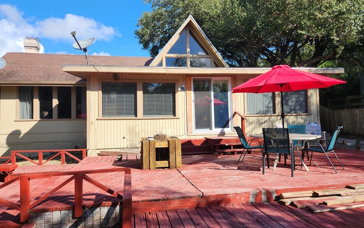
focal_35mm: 25
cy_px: 113
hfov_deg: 72.6
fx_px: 248
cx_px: 180
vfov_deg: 49.3
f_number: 1.8
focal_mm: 5.4
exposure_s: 1/989
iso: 20
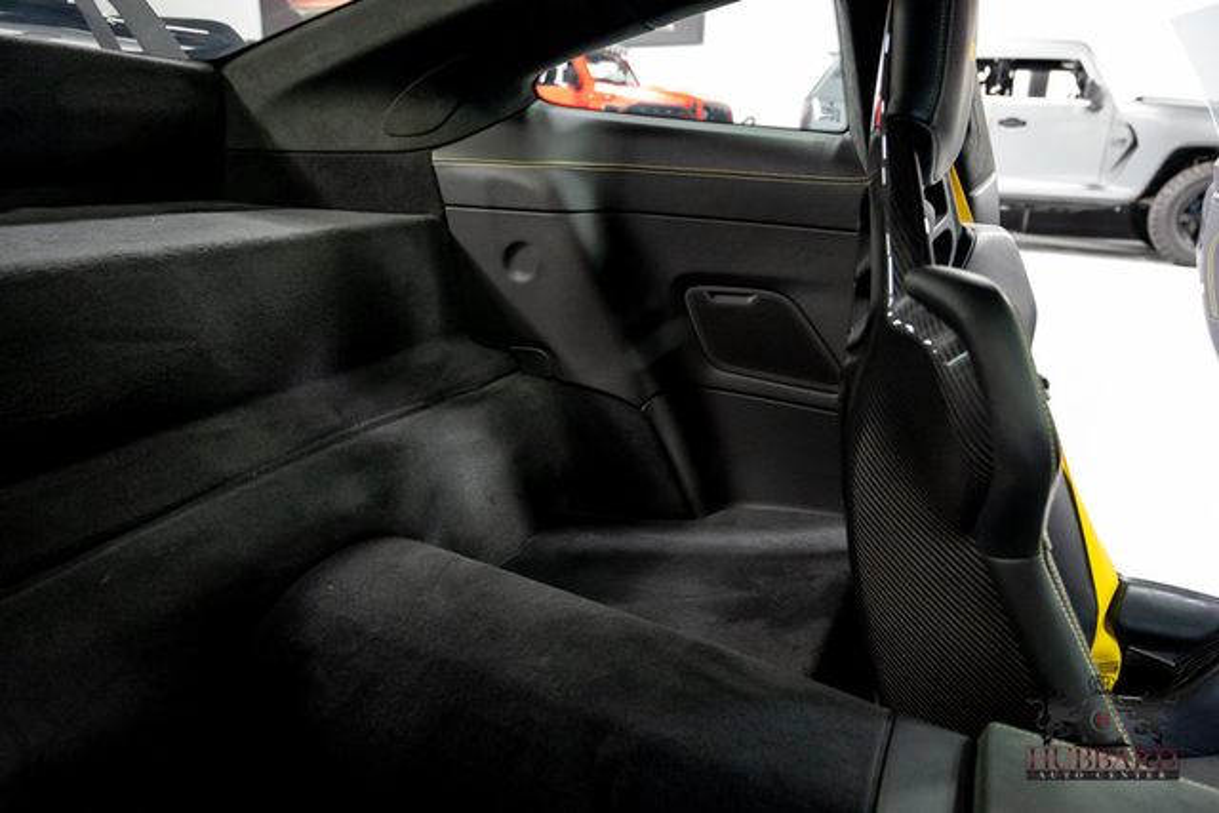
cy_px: 406
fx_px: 864
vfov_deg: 50.4
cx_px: 610
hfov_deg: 70.4
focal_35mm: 26
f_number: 4
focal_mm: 25.5
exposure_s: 1/60
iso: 16000
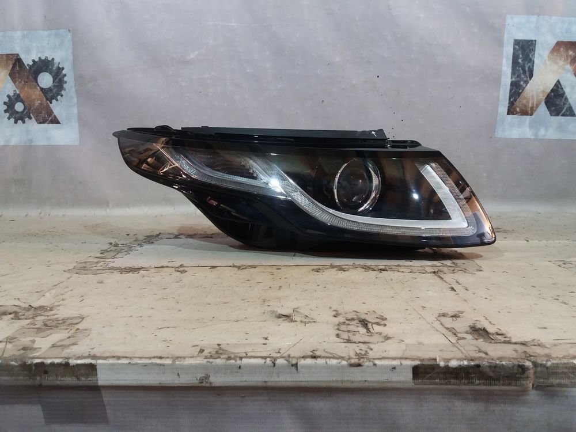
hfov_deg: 63.4
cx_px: 288
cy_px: 216
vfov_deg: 49.7
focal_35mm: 28
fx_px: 466
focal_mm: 3.7
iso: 125
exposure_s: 1/33
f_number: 1.9
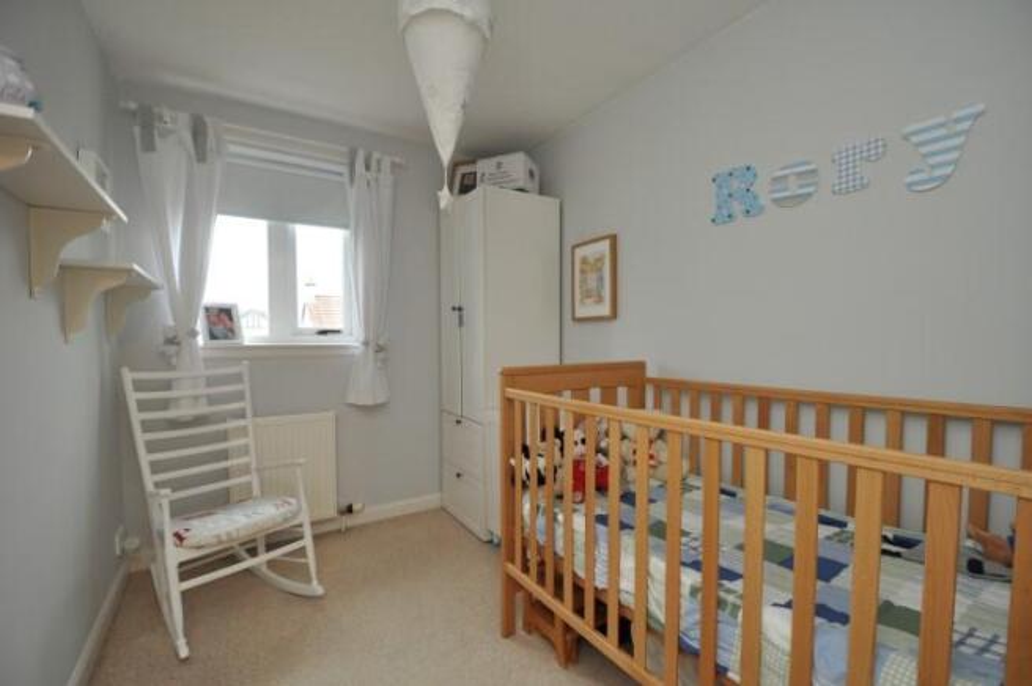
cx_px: 516
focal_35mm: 15
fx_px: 430
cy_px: 343
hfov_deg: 100.4
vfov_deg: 77.2
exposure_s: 1/60
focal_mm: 10
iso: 800
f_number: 4
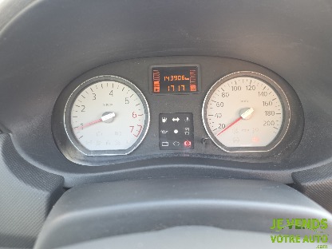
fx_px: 221
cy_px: 124
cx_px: 166
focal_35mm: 23
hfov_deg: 73.9
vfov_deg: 58.9
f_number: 1.7
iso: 200
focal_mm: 6.25
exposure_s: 1/120
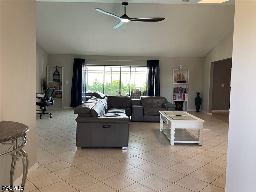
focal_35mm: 29
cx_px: 128
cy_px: 96
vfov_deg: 48.2
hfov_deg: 61.7
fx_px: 214
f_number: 1.8
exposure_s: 1/60
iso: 100
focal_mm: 3
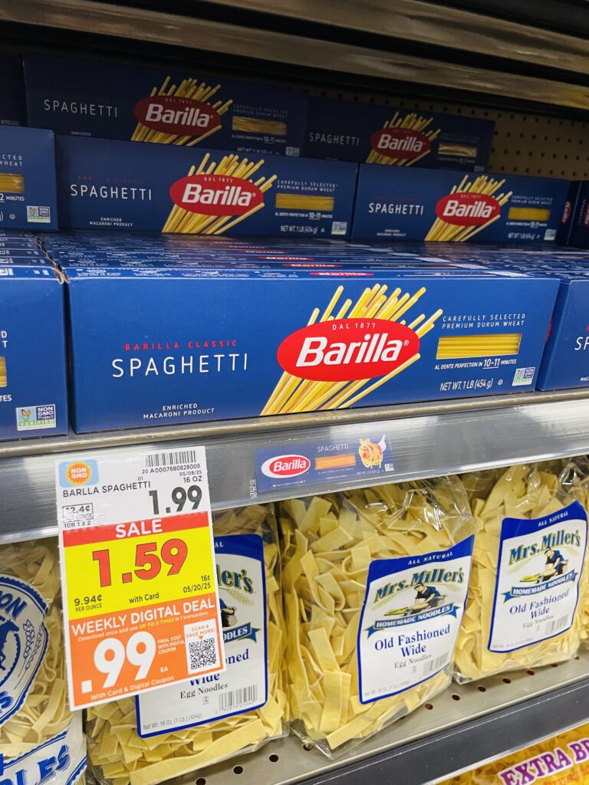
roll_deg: -2.9
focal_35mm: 26
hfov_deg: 53.1
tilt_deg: -19.1
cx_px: 294
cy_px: 392
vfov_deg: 67.3
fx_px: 590
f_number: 1.6
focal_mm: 4.2
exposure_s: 1/60
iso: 250
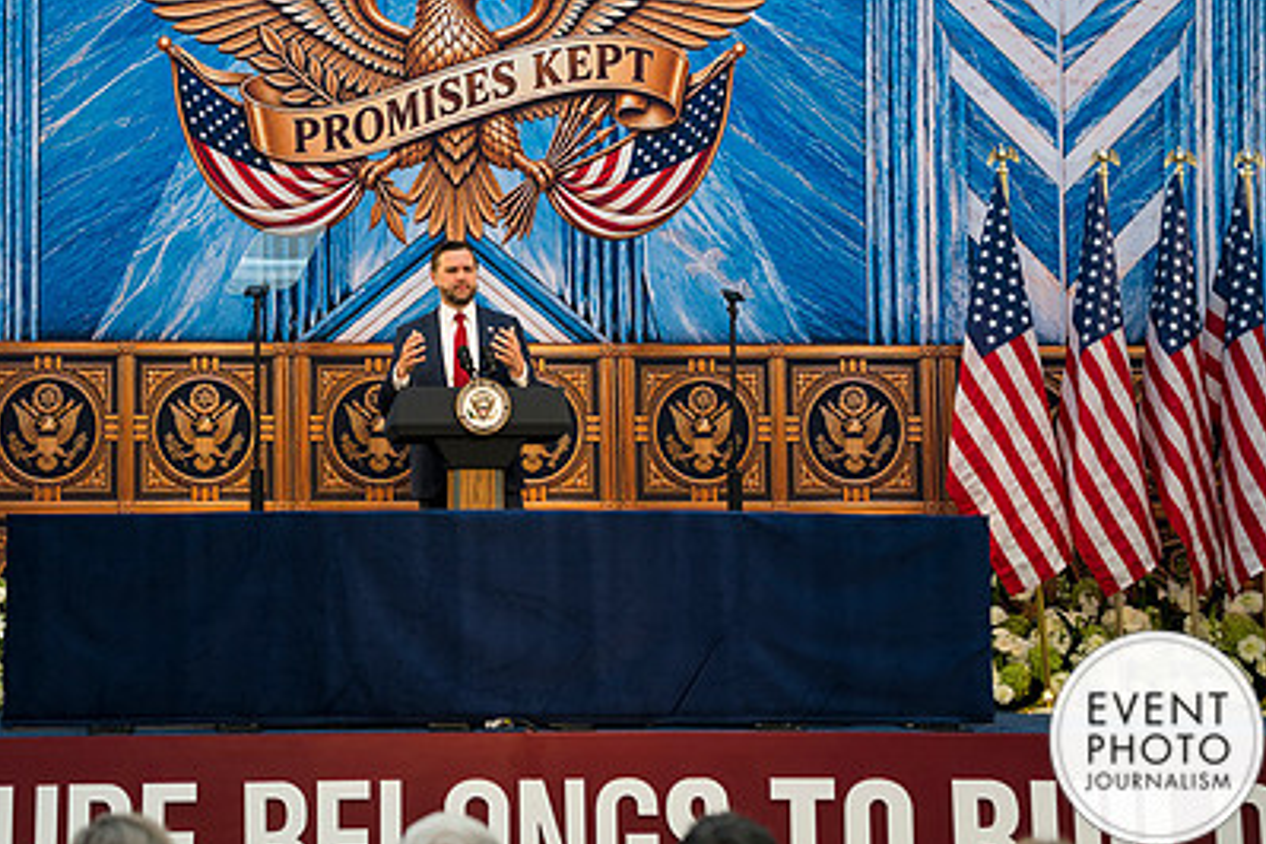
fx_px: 2813
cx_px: 451
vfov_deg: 17.0
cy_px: 335
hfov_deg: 25.3
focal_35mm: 80
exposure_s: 1/320
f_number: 2.8
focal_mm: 55
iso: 320
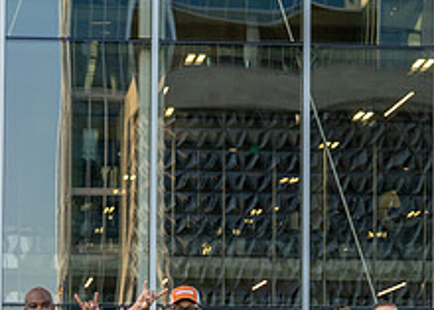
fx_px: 1861
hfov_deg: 13.2
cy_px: 420
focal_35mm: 151
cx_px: 48
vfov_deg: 9.3
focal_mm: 50
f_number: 3.5
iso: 400
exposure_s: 1/640
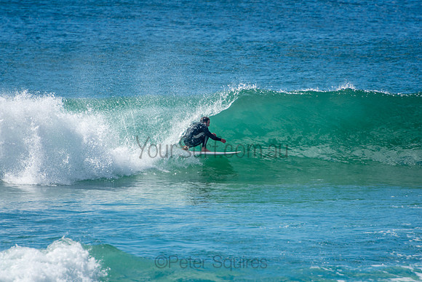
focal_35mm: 600
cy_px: 141
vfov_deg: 2.3
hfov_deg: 3.4
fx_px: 7035
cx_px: 211
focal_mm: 400
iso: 200
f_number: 5.6
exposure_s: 1/1250
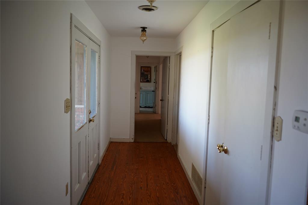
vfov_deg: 46.4
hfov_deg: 65.5
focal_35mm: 28
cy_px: 102
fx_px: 239
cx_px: 154
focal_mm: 28
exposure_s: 1/30
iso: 160
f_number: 3.5
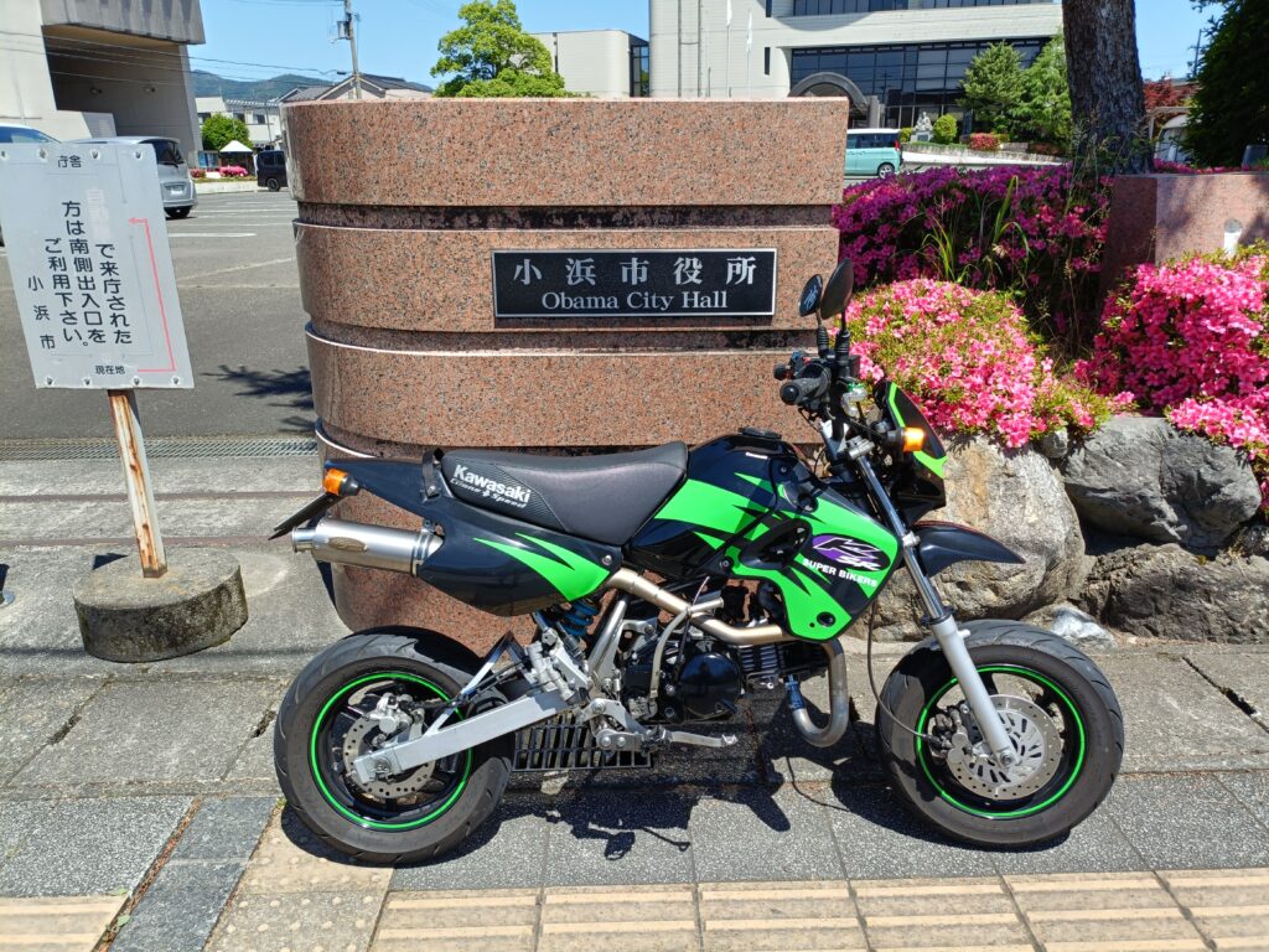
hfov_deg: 69.4
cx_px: 634
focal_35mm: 25
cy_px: 476
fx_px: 916
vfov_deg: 54.9
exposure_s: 1/401
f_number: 1.7
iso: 50
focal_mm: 4.7
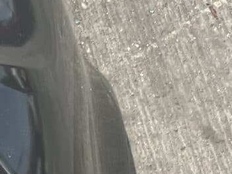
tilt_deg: -62.3
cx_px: -435
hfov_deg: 10.1
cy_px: 130
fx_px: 1019
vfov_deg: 9.8
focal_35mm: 152
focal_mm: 5.1
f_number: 1.6
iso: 50
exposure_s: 1/2463
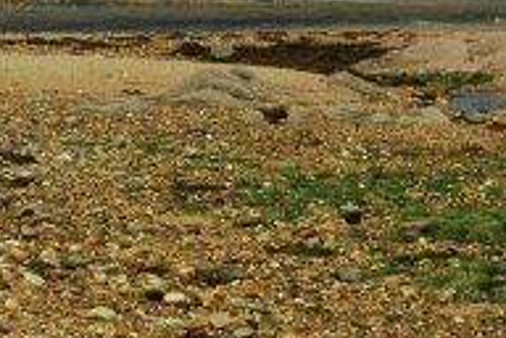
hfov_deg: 7.5
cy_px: -248
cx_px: 184
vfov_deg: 4.9
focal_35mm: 275
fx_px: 3865
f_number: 7.1
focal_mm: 44
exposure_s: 1/250
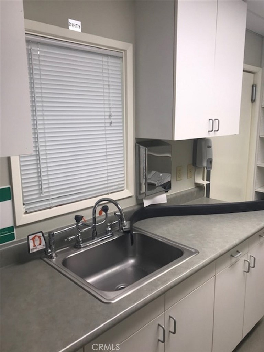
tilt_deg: -11.9
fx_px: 285
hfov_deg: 49.8
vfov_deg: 63.4
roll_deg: -0.3
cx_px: 132
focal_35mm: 28
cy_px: 176
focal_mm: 3.99
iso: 25
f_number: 1.8
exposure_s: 1/60
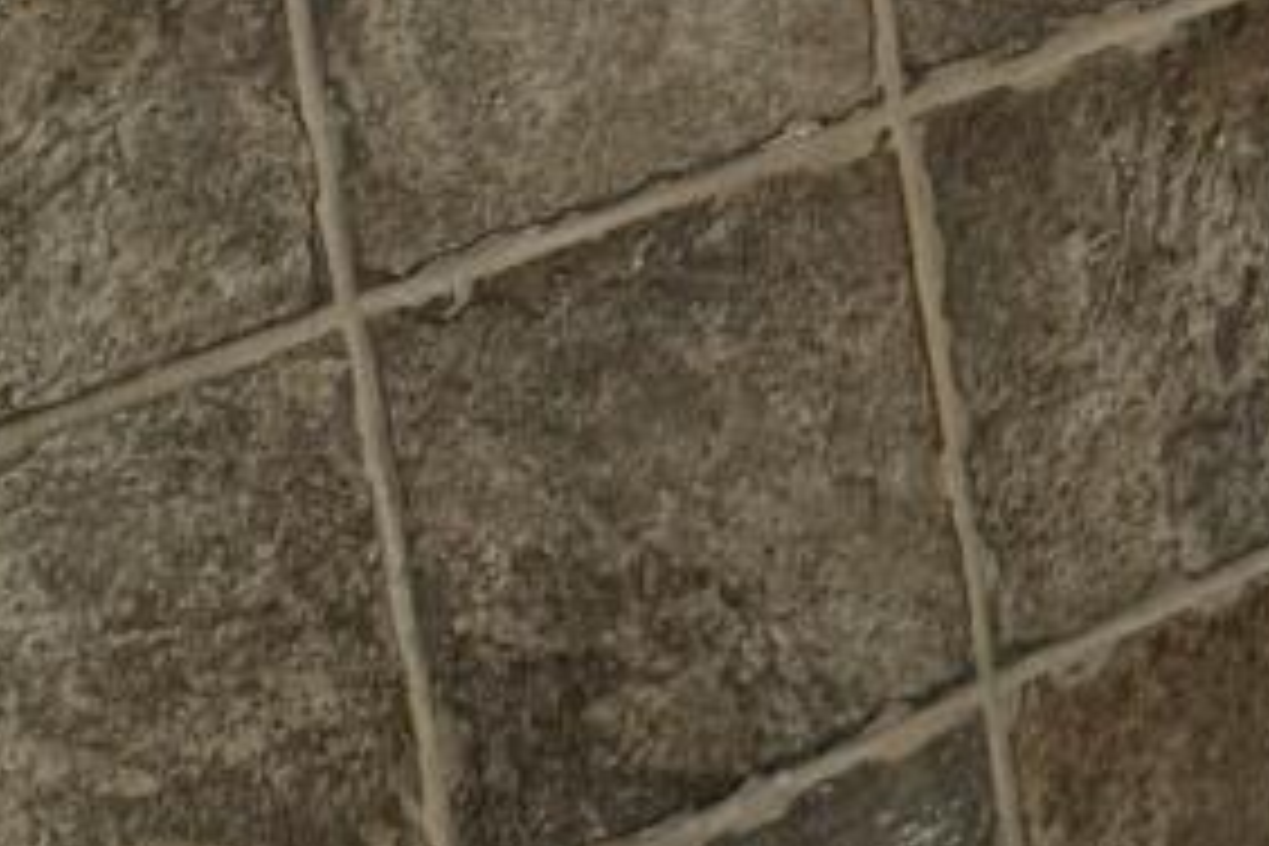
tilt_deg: -10.0
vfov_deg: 7.5
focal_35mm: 177
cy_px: -670
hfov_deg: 9.9
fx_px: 6239
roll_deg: +4.3
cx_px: 3272
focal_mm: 6.76
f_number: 1.78
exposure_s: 1/138
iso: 200
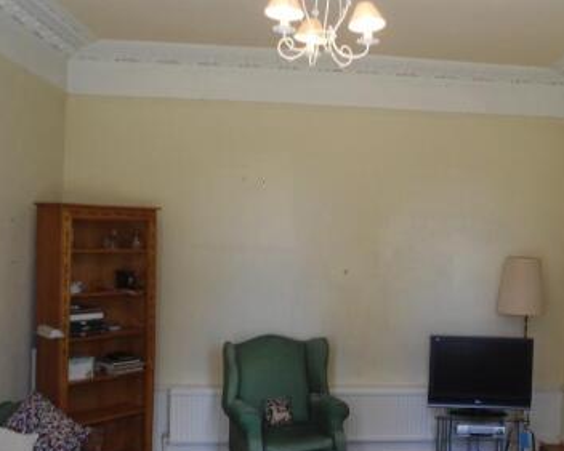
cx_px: 427
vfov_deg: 35.4
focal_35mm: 42
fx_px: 701
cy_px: 297
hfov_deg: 42.4
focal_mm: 4.7
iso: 80
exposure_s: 1/30
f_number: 2.8
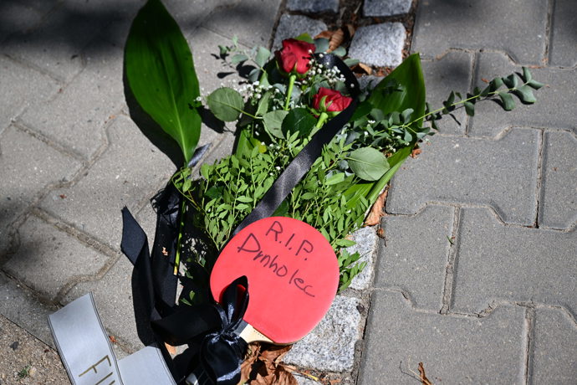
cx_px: 288
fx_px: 994
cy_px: 192
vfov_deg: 21.9
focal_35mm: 62
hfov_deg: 32.4
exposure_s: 1/4000
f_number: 4.5
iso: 320
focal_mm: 62
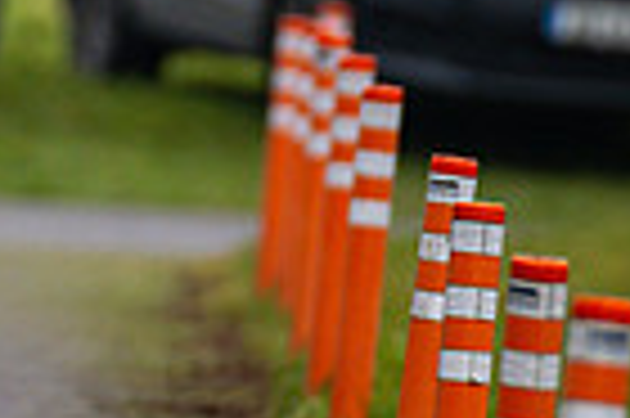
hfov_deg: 1.1
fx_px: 32687
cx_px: -396
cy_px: 4
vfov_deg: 0.7
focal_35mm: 1870
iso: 250
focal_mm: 300
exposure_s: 1/1600
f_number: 2.8
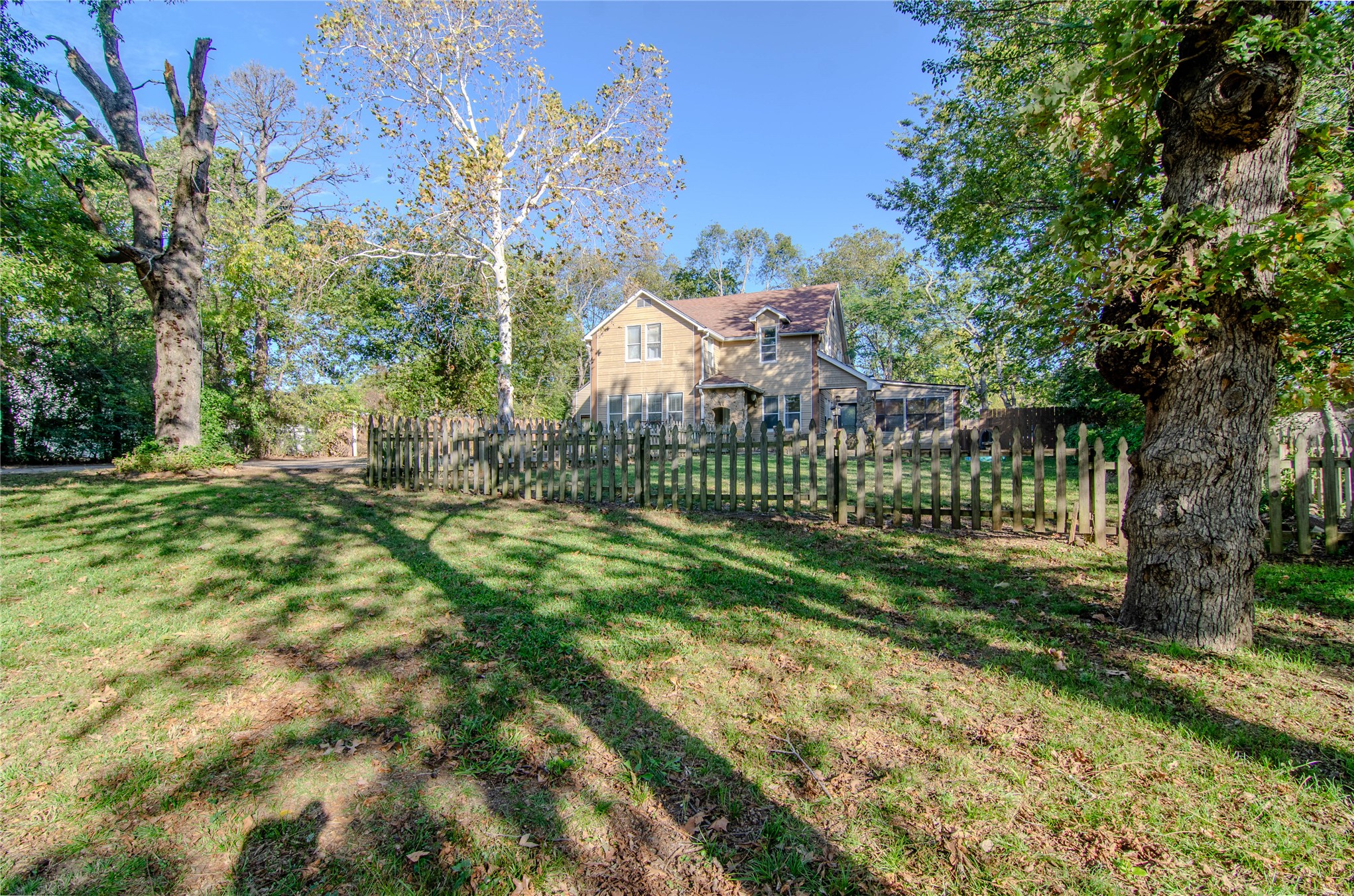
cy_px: 448
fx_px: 619
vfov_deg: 71.8
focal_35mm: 16
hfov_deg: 95.1
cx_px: 677
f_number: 8
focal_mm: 11
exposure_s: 1/125
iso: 100
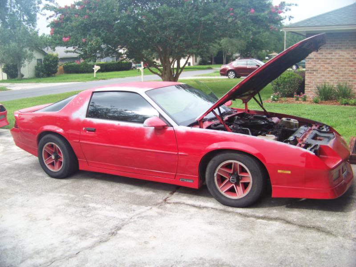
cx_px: 178
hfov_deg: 51.4
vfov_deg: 39.7
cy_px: 134
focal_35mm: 36
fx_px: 370
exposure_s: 1/320
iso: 71
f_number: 2.8
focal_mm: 5.9
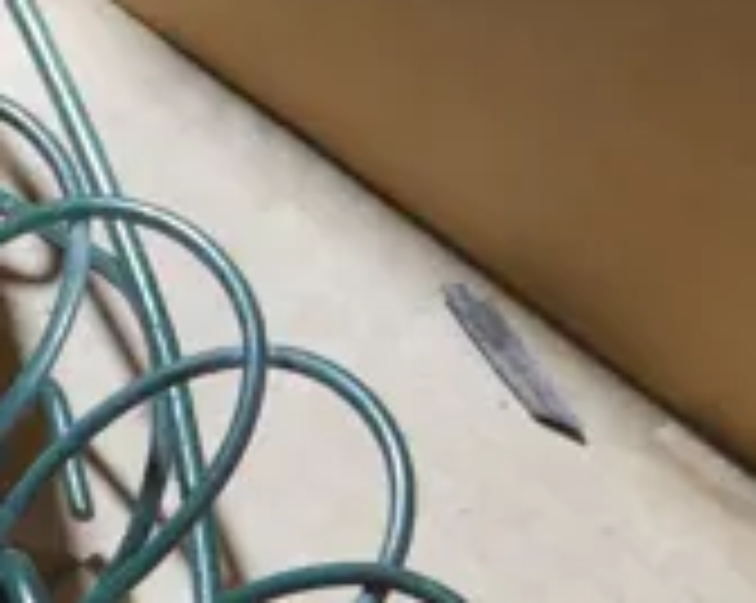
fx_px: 5319
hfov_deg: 7.6
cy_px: -38
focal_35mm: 238
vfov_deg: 6.5
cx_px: -1008
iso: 1250
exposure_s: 1/60
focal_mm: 20
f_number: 5.6
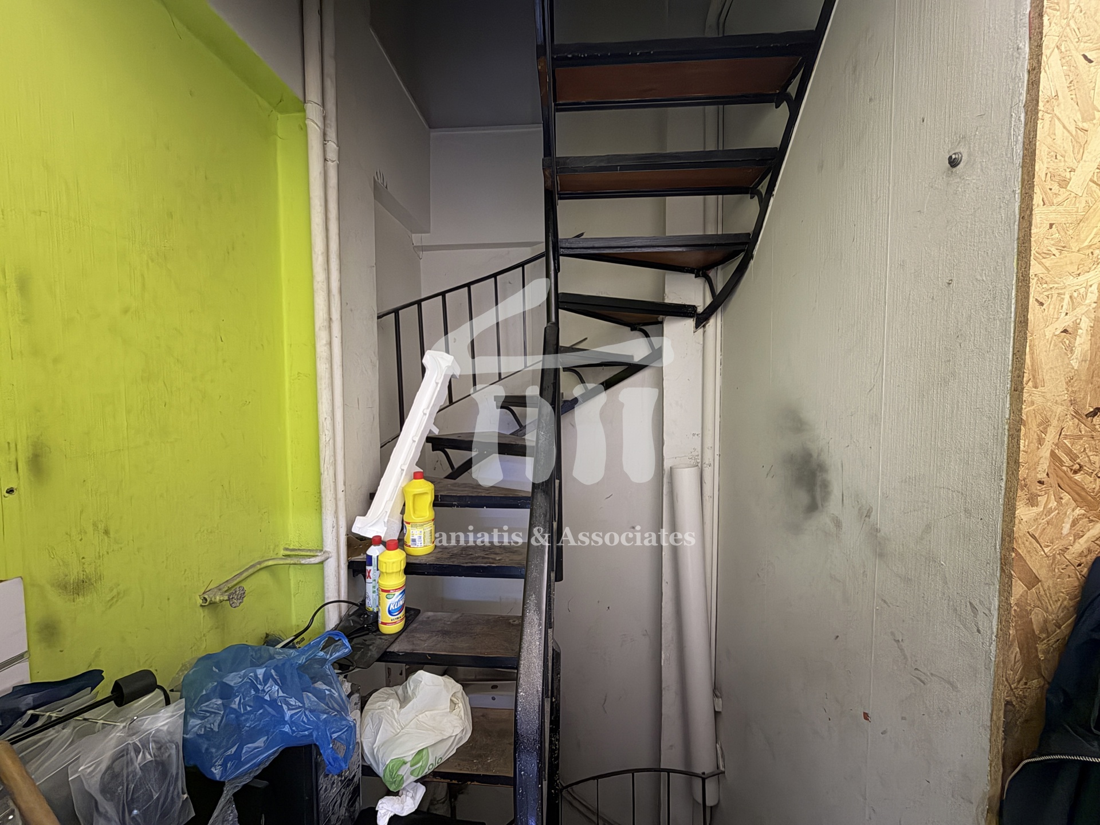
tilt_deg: -2.6
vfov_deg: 85.7
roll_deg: +0.4
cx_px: 550
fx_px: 445
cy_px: 412
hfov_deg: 102.1
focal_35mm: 14
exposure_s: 1/33
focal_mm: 2.22
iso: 640
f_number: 2.2
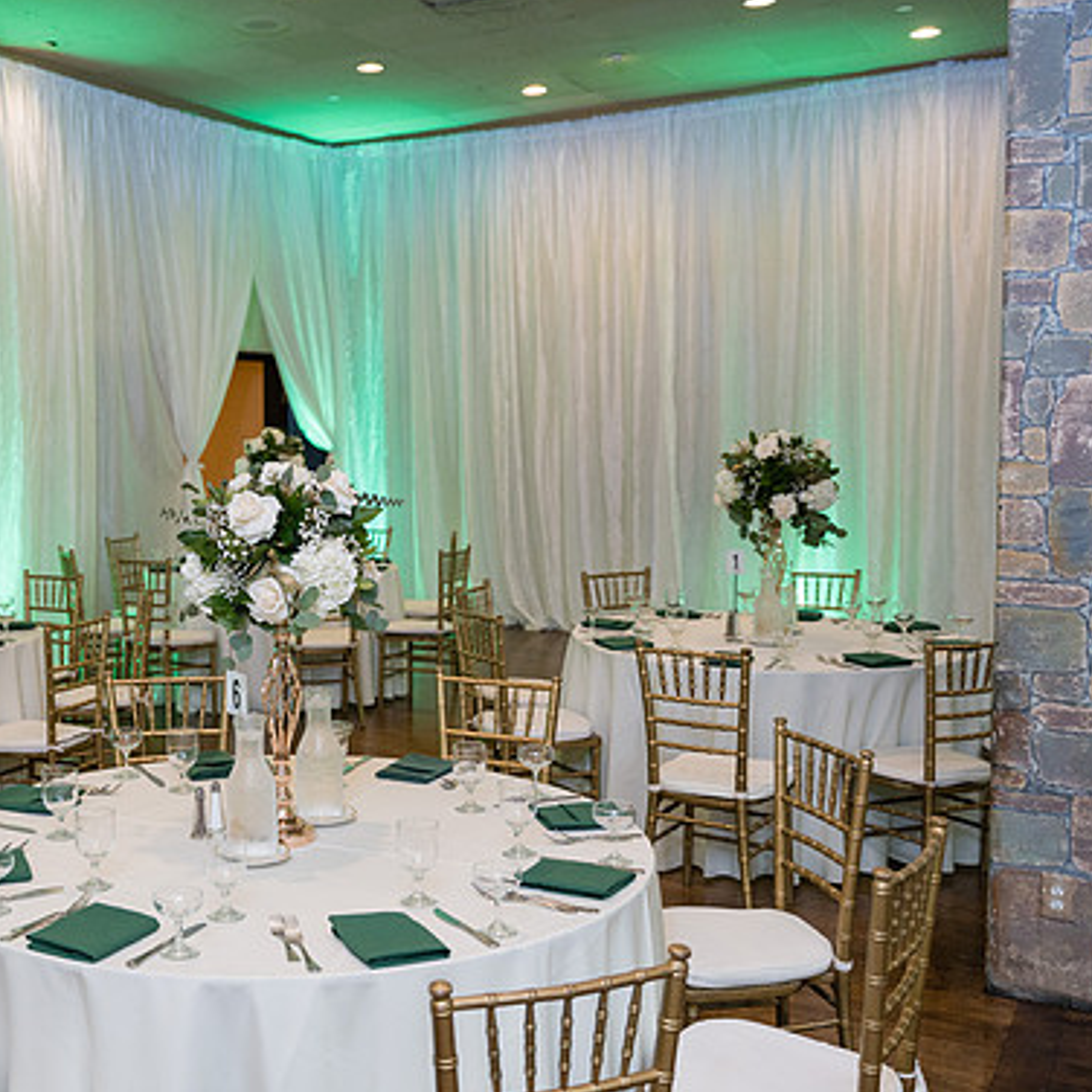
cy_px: 542
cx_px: 279
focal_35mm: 41
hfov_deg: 39.8
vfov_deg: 40.9
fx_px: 1463
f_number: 2.8
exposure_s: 1/250
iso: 1250
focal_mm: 31.3
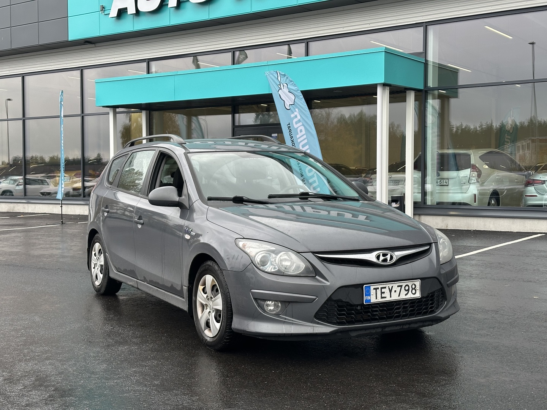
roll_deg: -0.2
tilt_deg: -1.8
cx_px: 274
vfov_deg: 30.3
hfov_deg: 39.7
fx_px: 758
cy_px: 205
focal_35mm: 48
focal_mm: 6.86
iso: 64
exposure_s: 1/396
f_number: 1.78
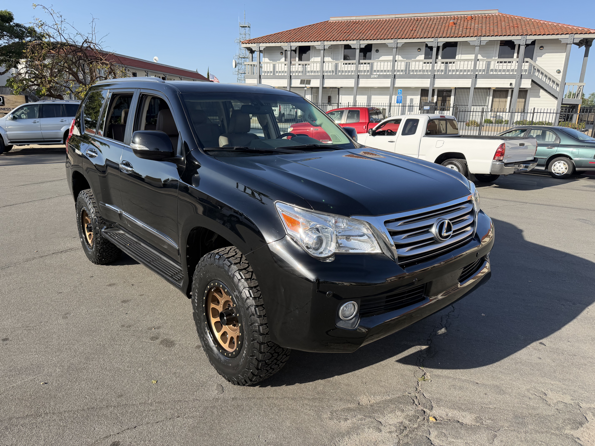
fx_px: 413
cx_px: 298
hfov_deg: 71.6
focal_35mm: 24
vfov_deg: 56.8
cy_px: 223
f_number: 1.78
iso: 100
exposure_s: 1/2801
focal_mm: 6.76
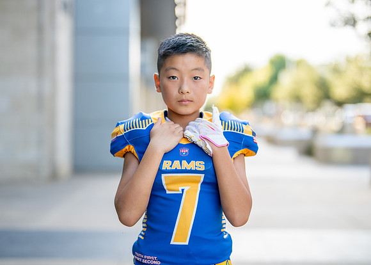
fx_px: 700
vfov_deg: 21.4
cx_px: 184
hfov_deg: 29.7
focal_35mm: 66
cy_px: 134
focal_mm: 50
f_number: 1.2
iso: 200
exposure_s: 1/2500
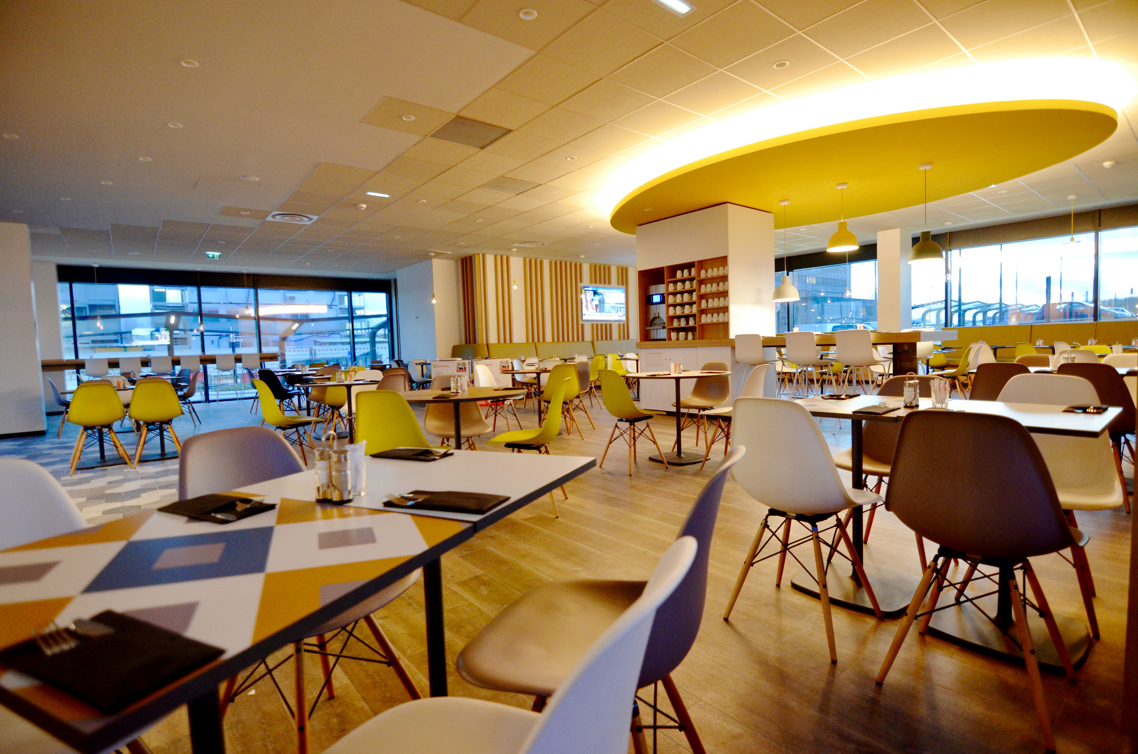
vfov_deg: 71.8
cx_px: 569
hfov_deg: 95.1
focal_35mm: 16
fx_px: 521
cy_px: 377
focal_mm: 11
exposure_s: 1/30
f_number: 2.8
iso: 1100
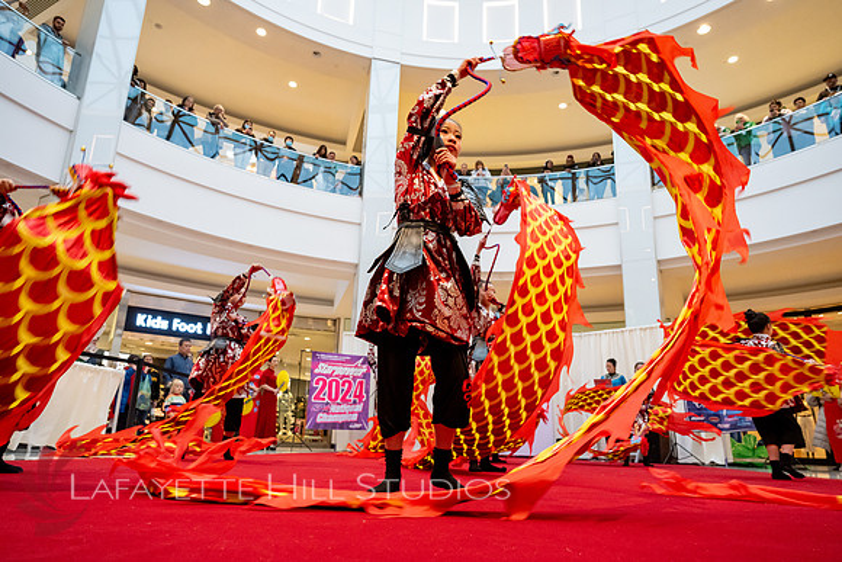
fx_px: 561
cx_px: 421
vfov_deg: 53.2
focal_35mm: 24
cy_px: 281
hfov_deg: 73.7
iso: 4000
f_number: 4
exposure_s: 1/400
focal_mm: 24
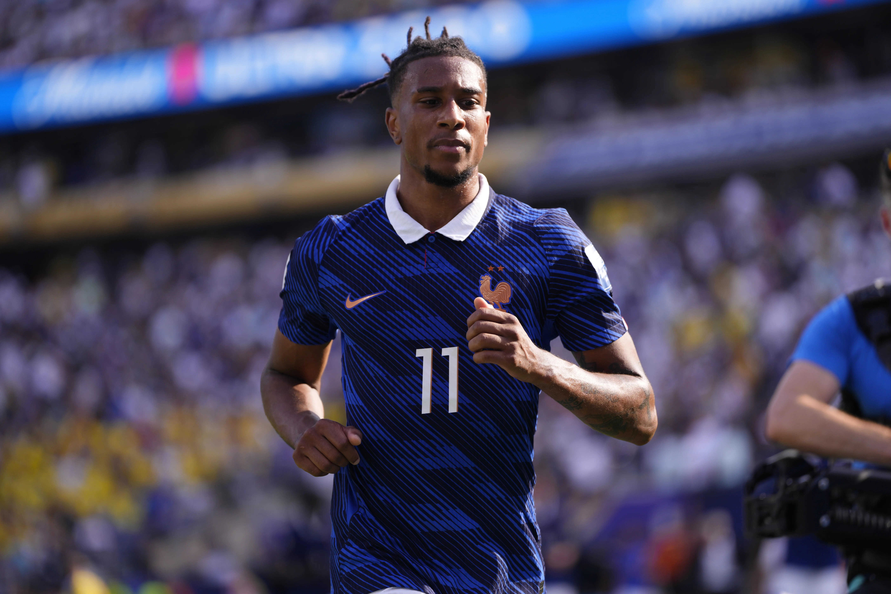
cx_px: 446
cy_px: 297
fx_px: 4950
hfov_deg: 10.3
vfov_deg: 6.9
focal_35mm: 200
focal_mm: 200
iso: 200
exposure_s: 1/1250
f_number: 2.8
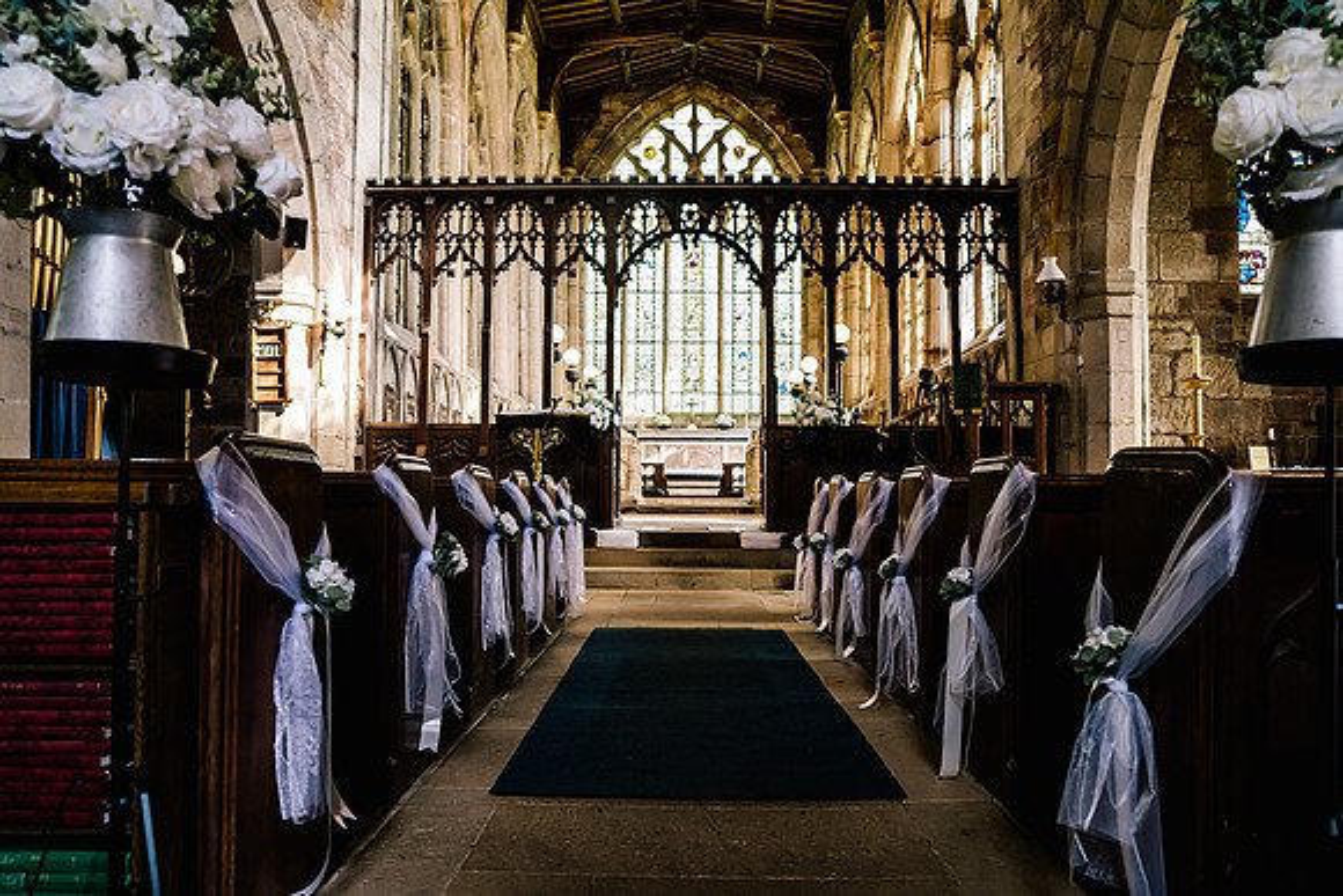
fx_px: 918
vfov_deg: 52.0
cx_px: 672
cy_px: 448
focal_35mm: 25
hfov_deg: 72.3
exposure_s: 1/160
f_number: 2.5
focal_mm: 24
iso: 1000
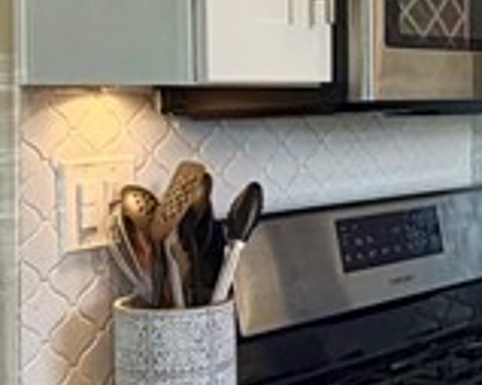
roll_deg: +0.3
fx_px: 1255
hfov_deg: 20.0
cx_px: 624
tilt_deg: -1.9
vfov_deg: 17.4
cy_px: 155
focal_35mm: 88
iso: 125
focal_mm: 2.22
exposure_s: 1/120
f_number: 2.2
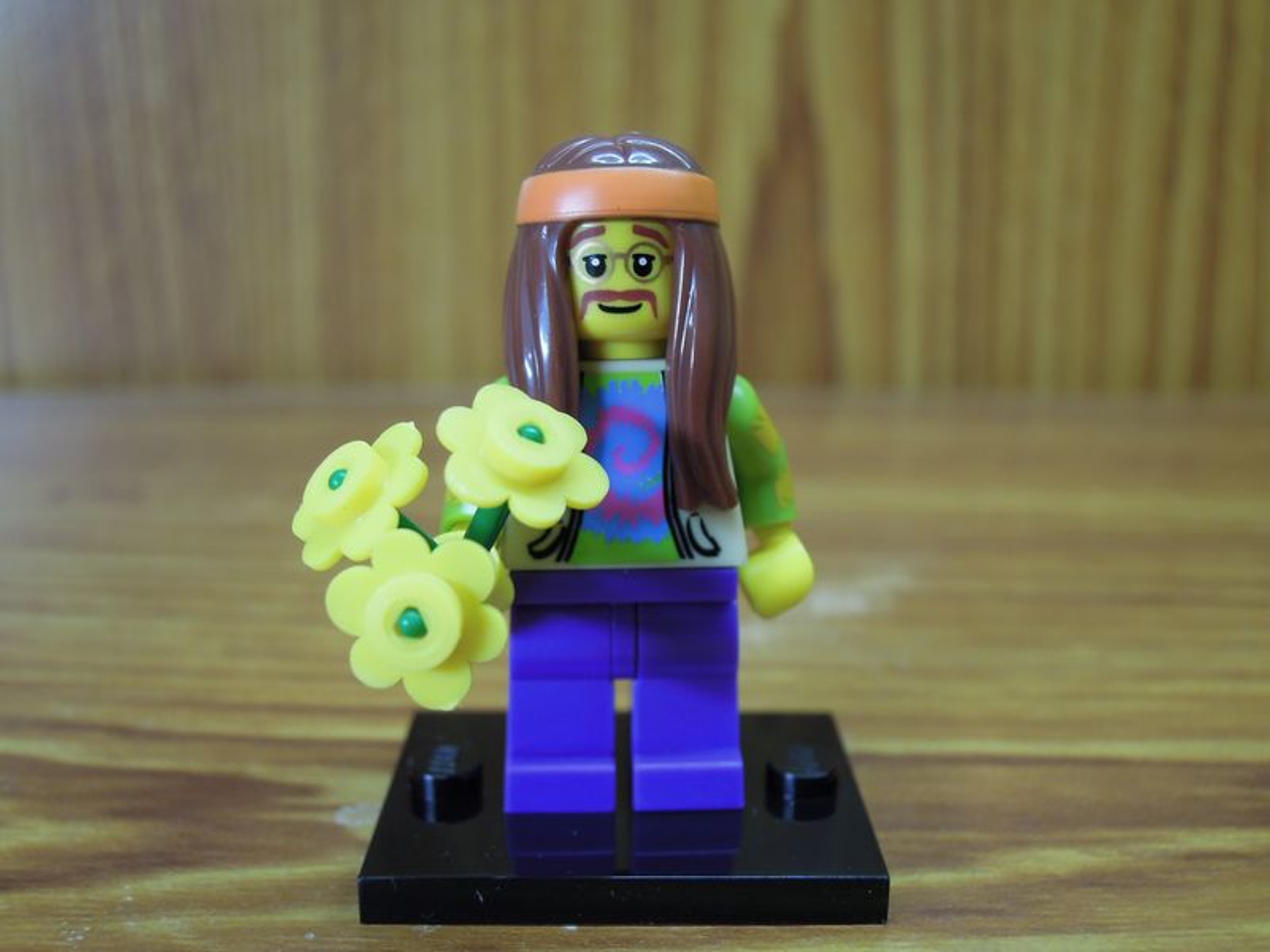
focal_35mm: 40
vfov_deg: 36.0
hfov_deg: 46.8
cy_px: 476
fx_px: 1468
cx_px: 635
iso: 160
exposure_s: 1/40
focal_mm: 7.2
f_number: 2.6
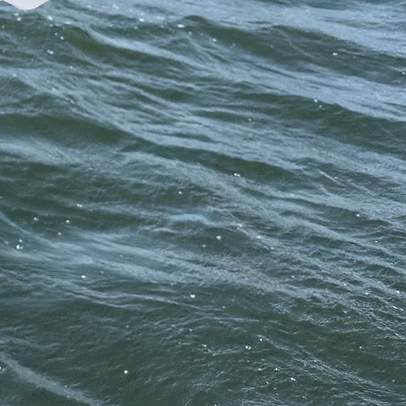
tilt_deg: -10.4
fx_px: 1075
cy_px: -53
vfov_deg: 20.3
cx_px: -249
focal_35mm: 81
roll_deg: -3.1
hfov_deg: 18.3
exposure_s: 1/4762
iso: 80
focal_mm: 6.86
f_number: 1.78
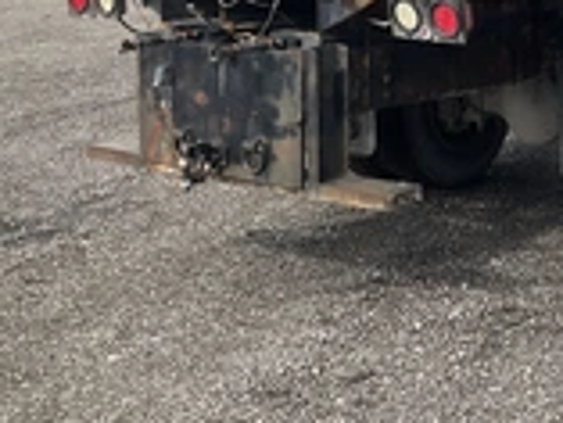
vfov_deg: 19.0
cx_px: 570
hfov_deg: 25.0
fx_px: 1204
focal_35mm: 74
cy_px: -57
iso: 25
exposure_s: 1/1577
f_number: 1.8
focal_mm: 3
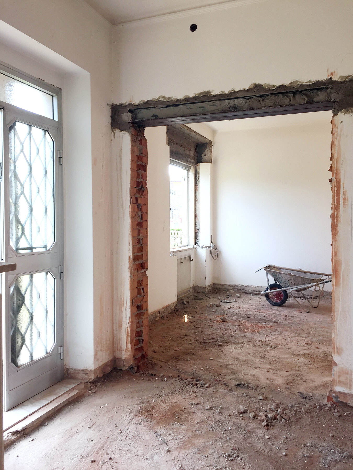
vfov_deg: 61.7
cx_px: 176
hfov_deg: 48.2
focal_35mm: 29
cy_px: 235
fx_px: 394
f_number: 2.2
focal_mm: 4.15
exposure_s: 1/168
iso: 32
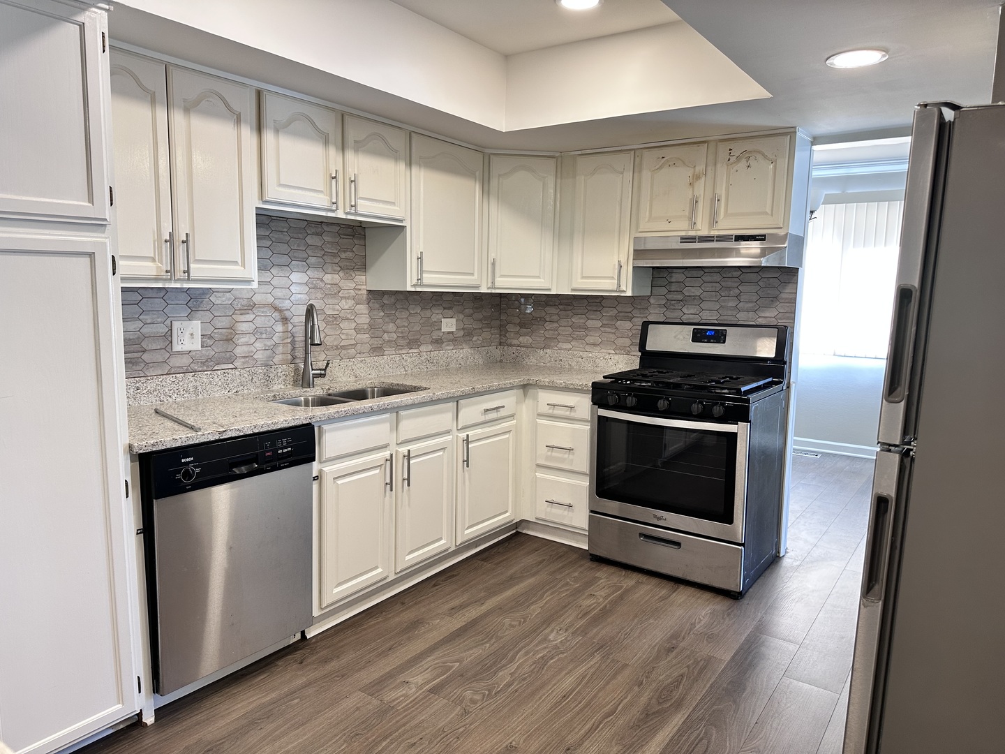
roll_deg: -1.0
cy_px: 377
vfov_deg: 56.8
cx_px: 502
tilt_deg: -5.9
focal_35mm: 24
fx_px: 697
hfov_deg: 71.6
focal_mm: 6.86
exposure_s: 1/60
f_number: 1.78
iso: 125
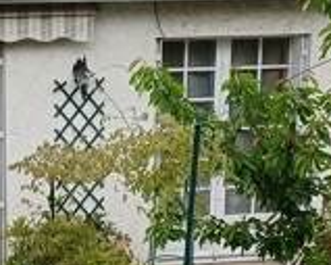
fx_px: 1204
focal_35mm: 123
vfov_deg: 12.5
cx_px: 129
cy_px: 119
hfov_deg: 15.6
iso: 160
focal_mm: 4.7
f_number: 1.7
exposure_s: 1/541
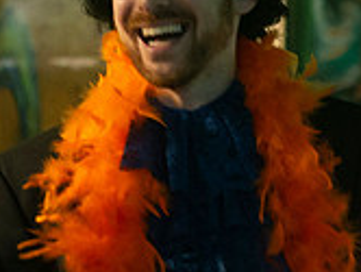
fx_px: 2413
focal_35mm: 231
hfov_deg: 8.6
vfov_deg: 6.4
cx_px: 244
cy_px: -15
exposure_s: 1/80
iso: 3200
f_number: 2.8
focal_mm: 50
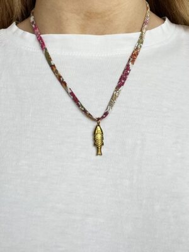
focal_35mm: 30
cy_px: 126
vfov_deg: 60.0
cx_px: 94
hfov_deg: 46.8
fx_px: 218
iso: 100
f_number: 2.2
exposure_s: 1/80
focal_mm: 2.71
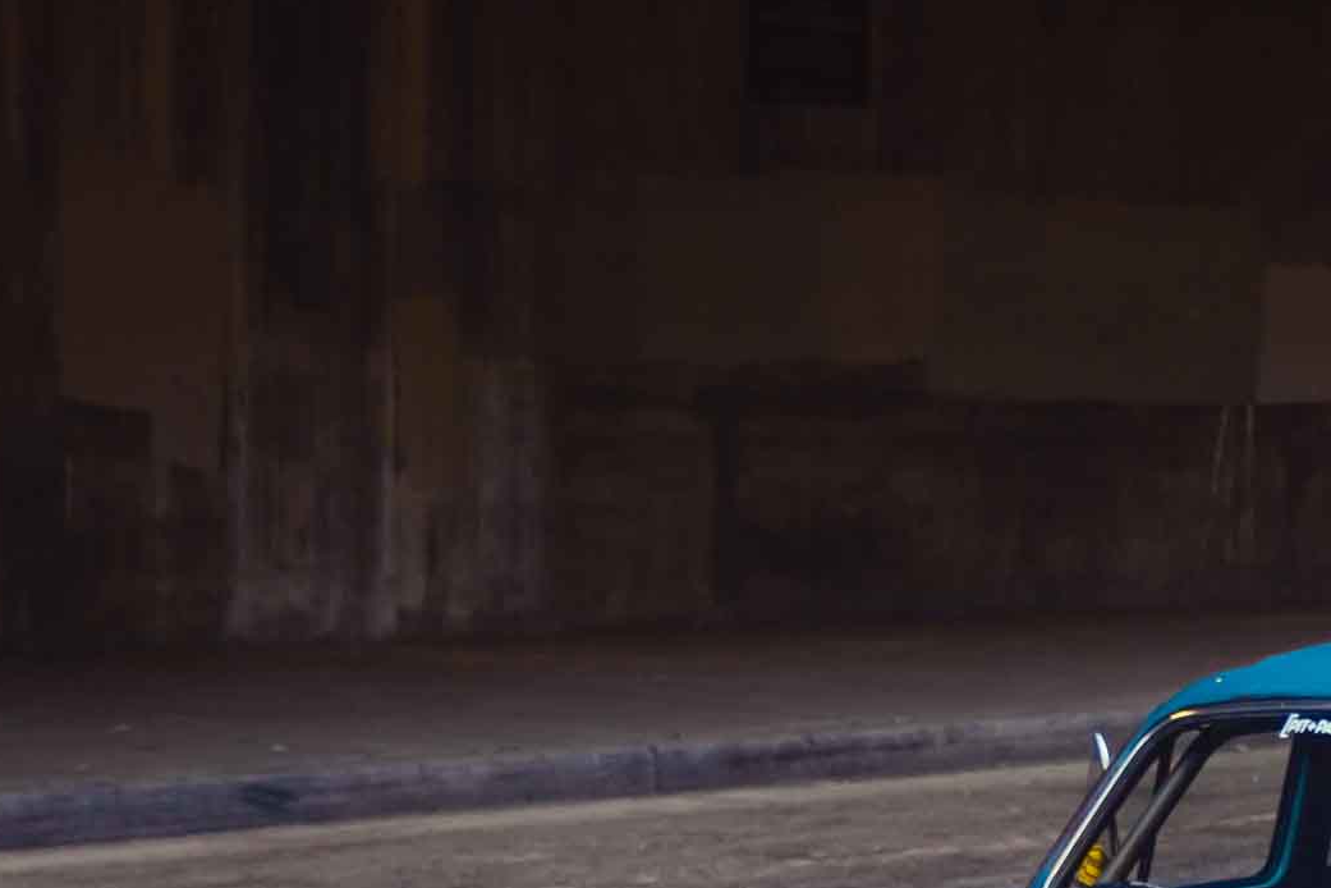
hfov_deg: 14.6
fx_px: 5176
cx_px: 1092
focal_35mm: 140
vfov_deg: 9.7
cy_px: 928
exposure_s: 1/80
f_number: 2.8
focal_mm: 30.2
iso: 400
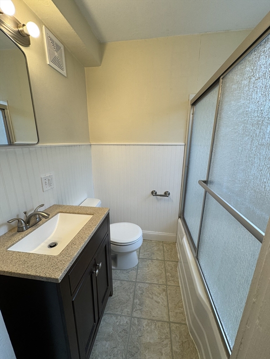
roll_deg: +0.3
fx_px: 146
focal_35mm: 14
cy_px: 180
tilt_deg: -15.3
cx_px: 135
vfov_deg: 102.1
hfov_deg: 85.7
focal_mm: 2.22
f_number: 2.2
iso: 80
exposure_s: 1/120
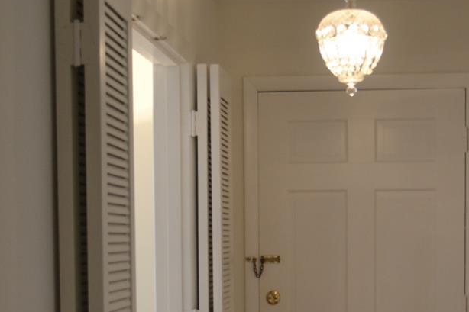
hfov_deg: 23.1
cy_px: 326
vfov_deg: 15.2
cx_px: 266
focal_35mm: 88
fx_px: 1146
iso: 400
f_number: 4.5
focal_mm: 24
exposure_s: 1/80
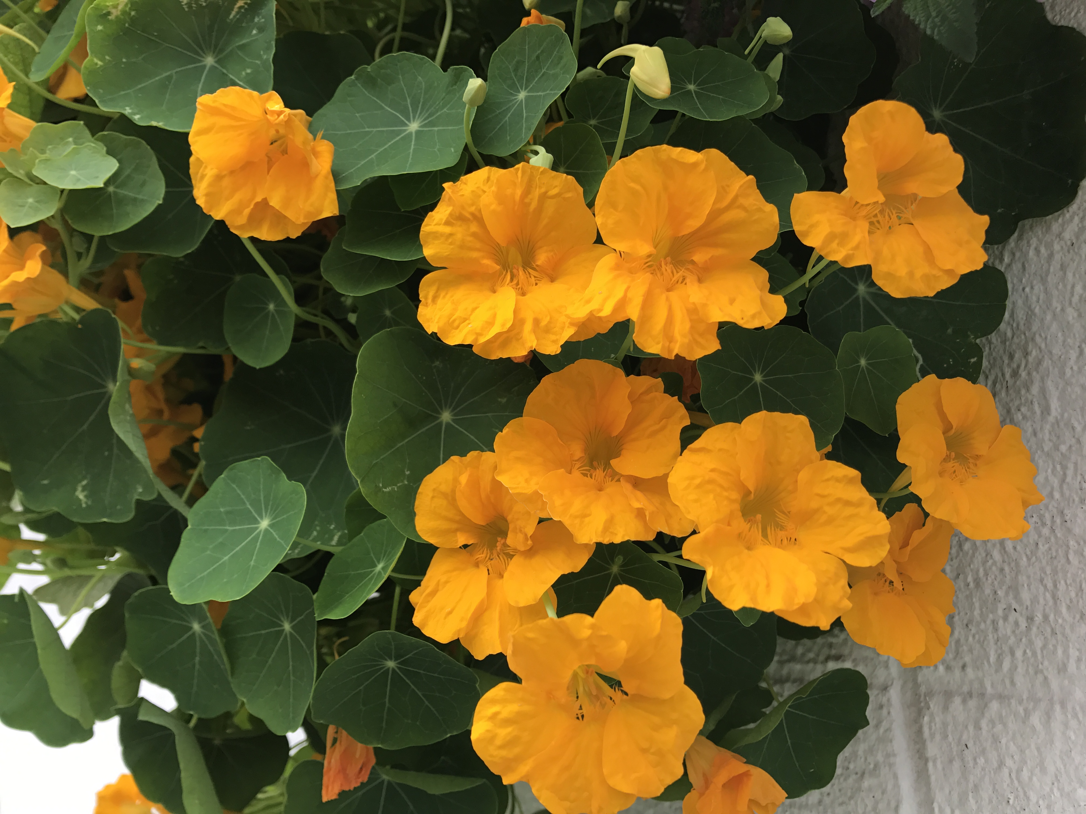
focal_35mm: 28
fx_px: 878
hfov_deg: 63.4
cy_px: 407
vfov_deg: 49.7
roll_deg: +2.8
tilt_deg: +12.4
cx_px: 543
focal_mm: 3.99
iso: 20
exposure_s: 1/422
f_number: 1.8
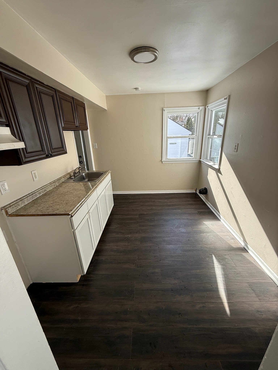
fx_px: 150
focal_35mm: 14
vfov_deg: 102.1
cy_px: 185
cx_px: 139
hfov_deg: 85.7
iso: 64
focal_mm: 2.22
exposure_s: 1/370
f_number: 2.2
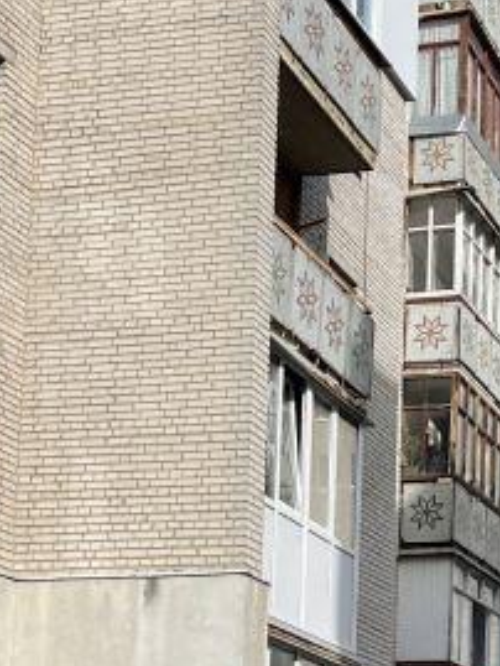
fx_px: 1905
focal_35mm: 99
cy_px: 656
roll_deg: -1.0
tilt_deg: +8.6
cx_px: 490
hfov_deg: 14.7
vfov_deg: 19.3
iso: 50
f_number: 1.5
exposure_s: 1/5882
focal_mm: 5.7
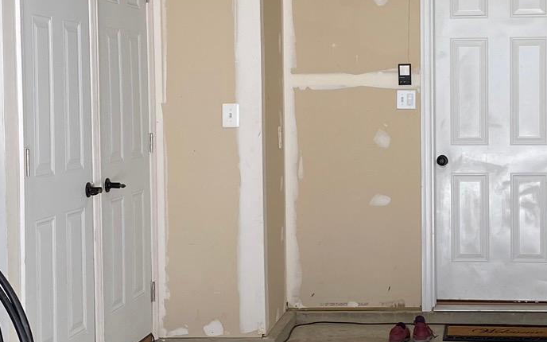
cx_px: 405
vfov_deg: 15.9
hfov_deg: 25.0
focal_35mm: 82
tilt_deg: -4.0
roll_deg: +0.0
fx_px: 1222
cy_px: 157
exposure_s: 1/125
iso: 50
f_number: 1.8
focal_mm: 4.25
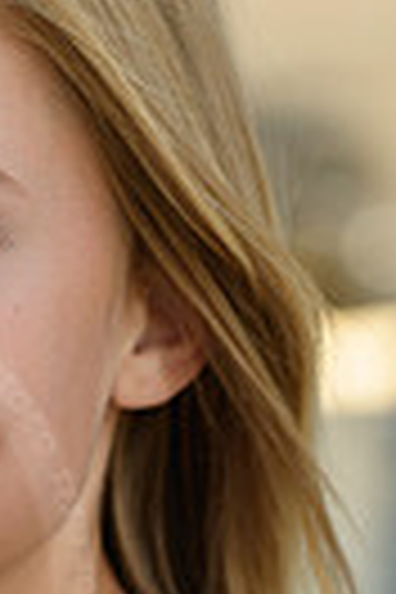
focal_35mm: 289
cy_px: 760
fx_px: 4768
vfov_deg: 7.1
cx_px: -214
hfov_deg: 4.7
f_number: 3.2
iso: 160
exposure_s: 1/320
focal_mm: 85
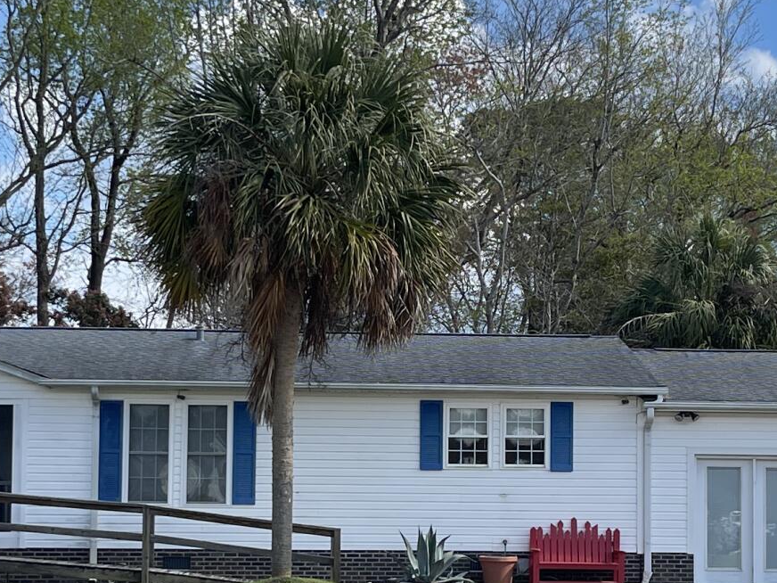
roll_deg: -0.8
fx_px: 1930
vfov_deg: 17.1
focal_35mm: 86
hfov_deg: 22.8
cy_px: 399
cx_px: 411
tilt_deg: +2.8
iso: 32
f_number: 1.6
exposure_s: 1/3344
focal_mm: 5.1
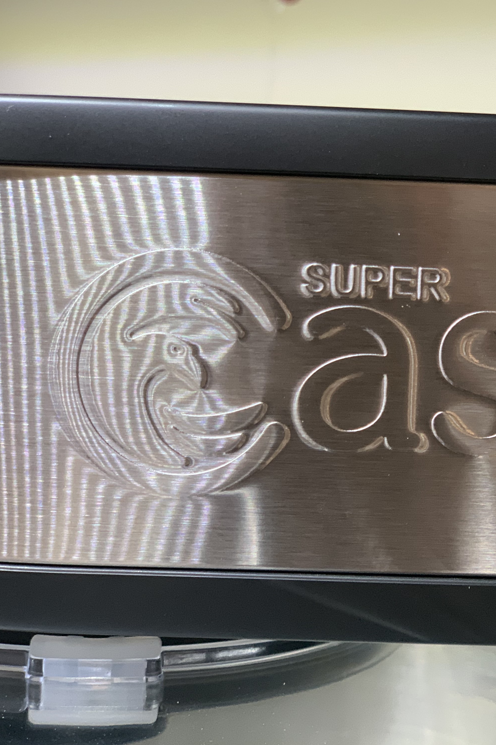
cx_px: 409
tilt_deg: -5.8
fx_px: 1509
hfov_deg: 18.5
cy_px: 376
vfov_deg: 27.7
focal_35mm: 73
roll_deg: -2.5
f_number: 2.4
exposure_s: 1/50
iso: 125
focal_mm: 6
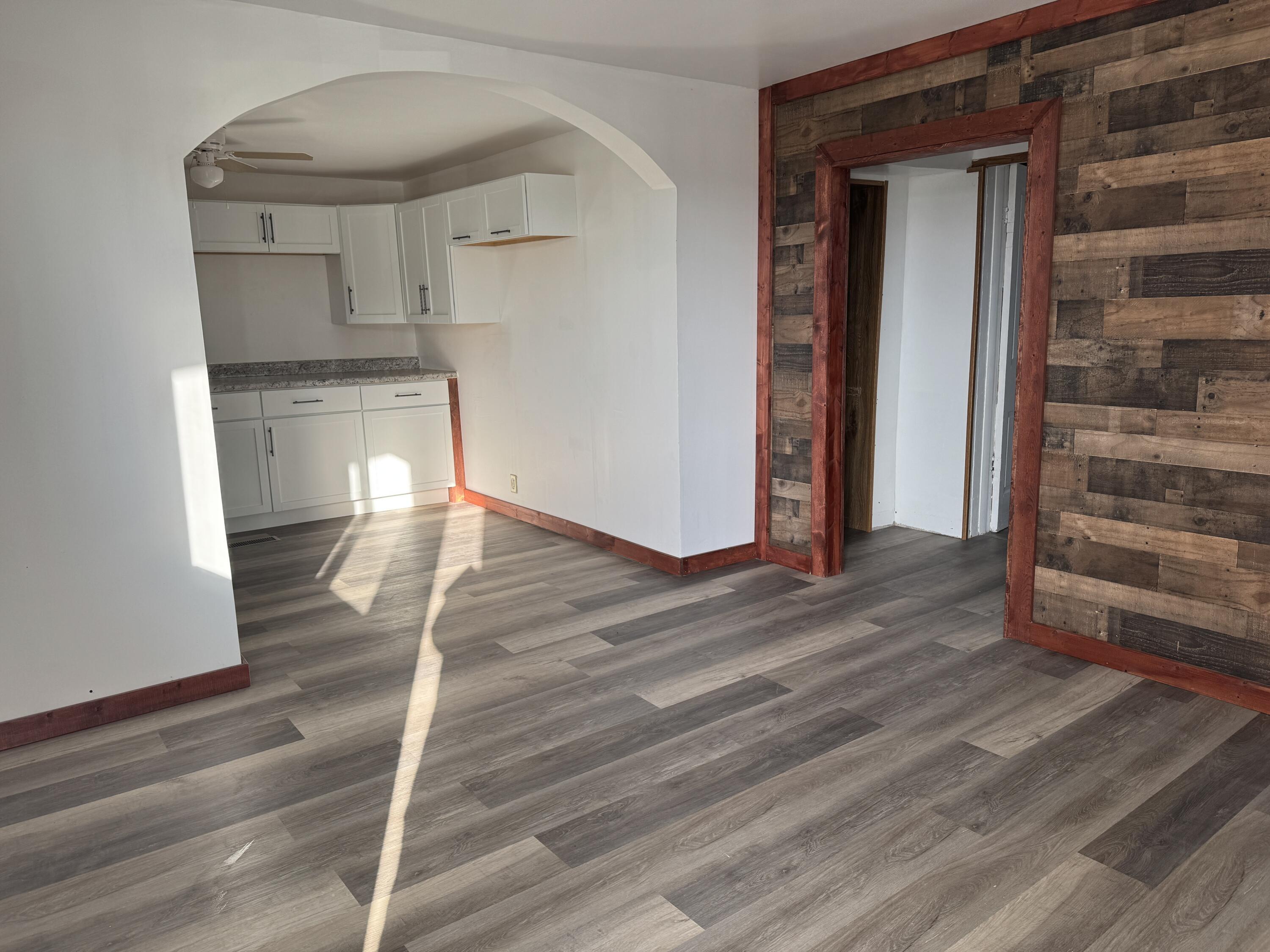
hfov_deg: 71.6
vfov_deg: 56.8
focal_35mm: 24
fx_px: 881
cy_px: 476
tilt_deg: -11.1
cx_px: 635
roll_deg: +1.5
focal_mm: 6.76
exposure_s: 1/165
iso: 64
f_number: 1.78
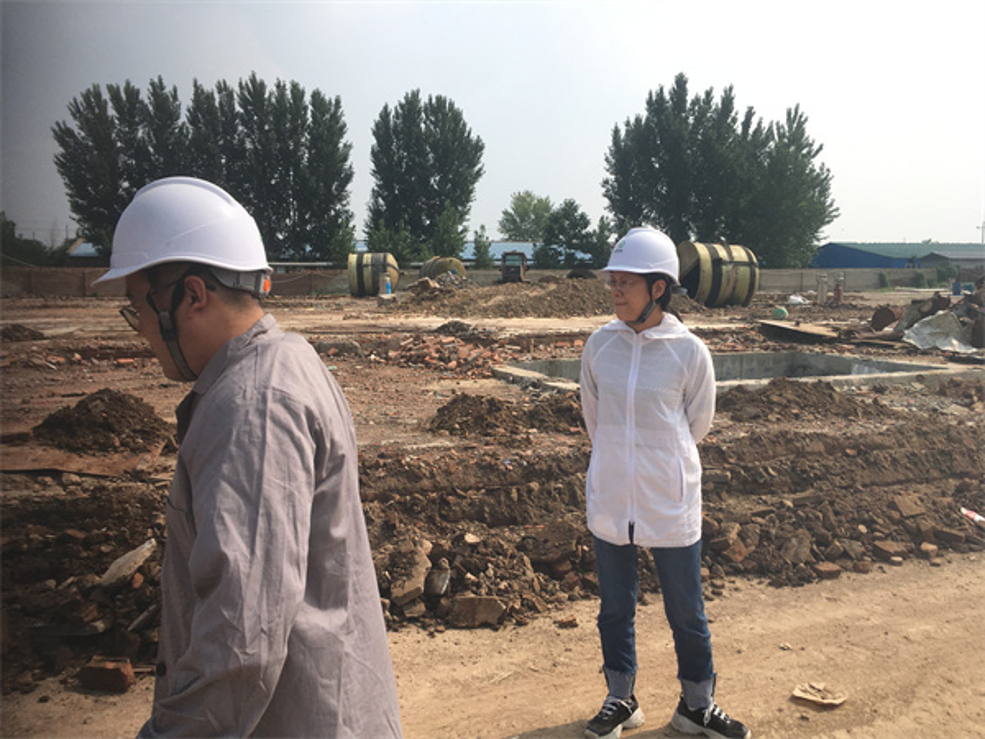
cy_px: 370
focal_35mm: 29
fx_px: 825
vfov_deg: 48.2
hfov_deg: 61.7
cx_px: 492
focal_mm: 4.15
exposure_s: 1/2849
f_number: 2.2
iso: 25
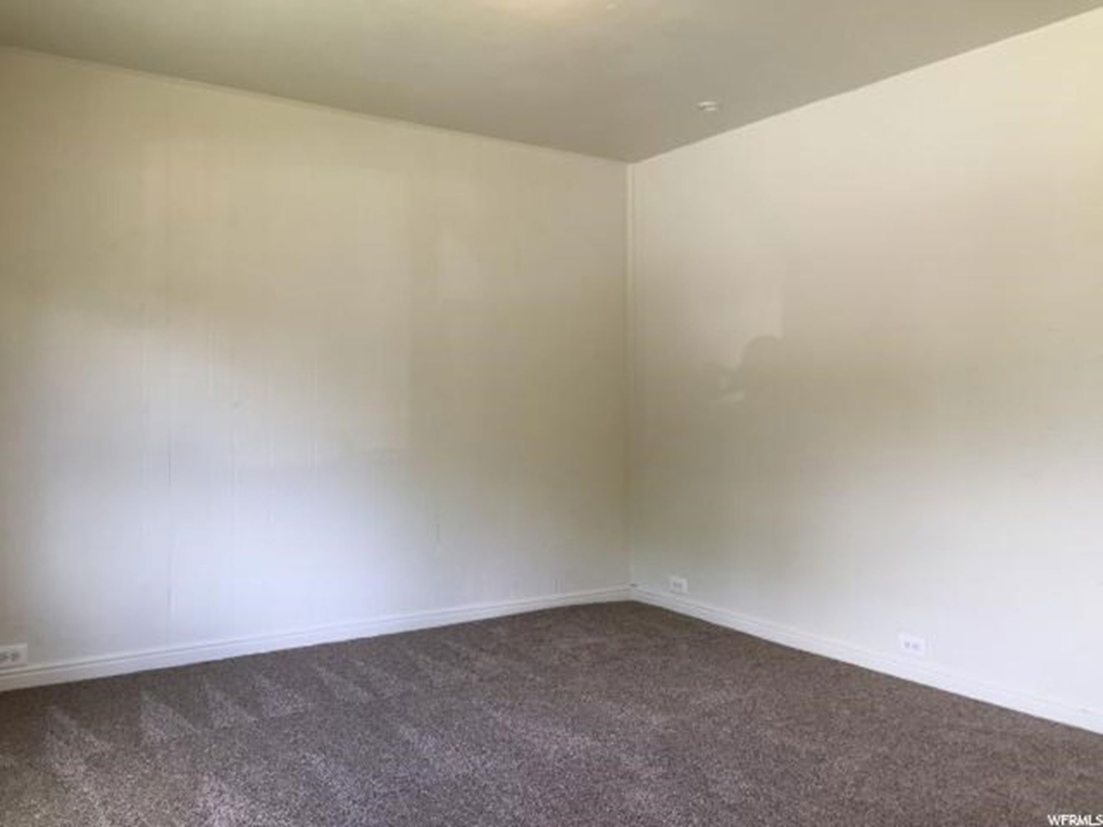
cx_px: 552
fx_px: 924
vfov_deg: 48.2
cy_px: 414
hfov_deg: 61.7
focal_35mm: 29
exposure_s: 1/40
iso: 32
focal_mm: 4.15
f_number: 2.2
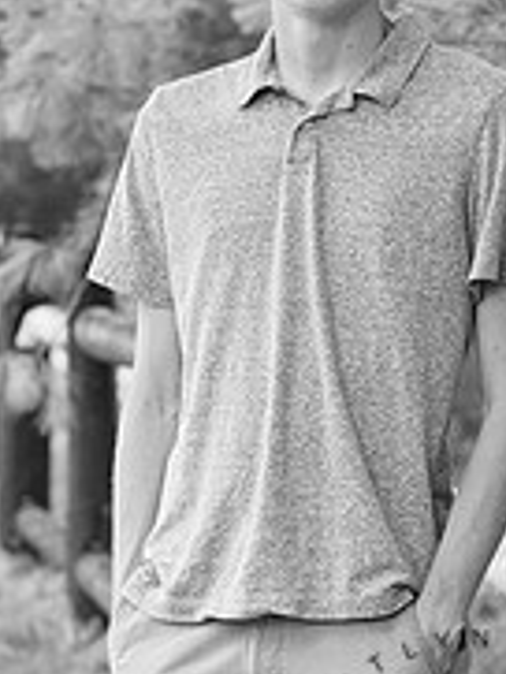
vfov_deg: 6.8
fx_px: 5665
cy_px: 231
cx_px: 249
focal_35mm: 291
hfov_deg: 5.1
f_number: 6.3
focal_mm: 122
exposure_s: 1/200
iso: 500
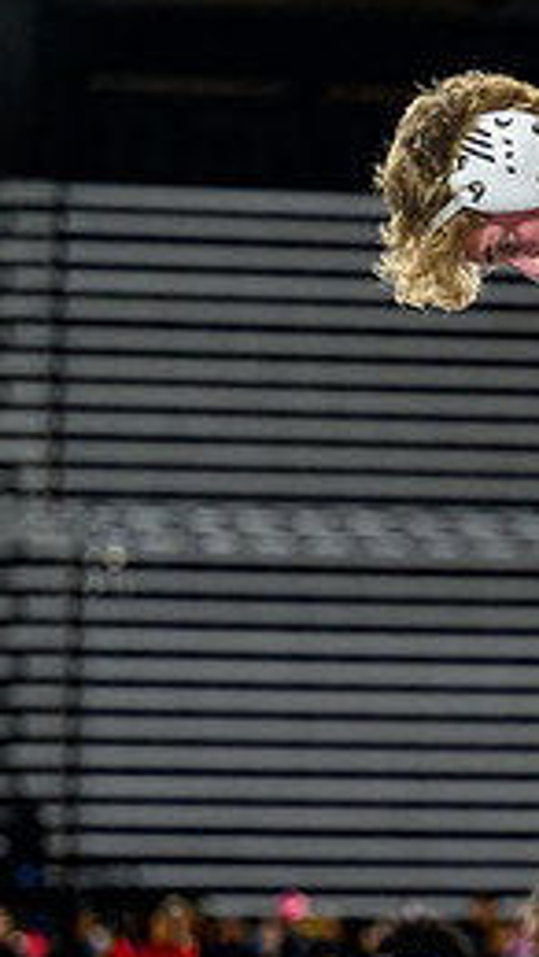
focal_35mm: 268
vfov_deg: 8.0
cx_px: 812
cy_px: 766
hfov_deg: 4.5
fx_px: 6798
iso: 2800
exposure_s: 1/800
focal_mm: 102
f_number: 2.8
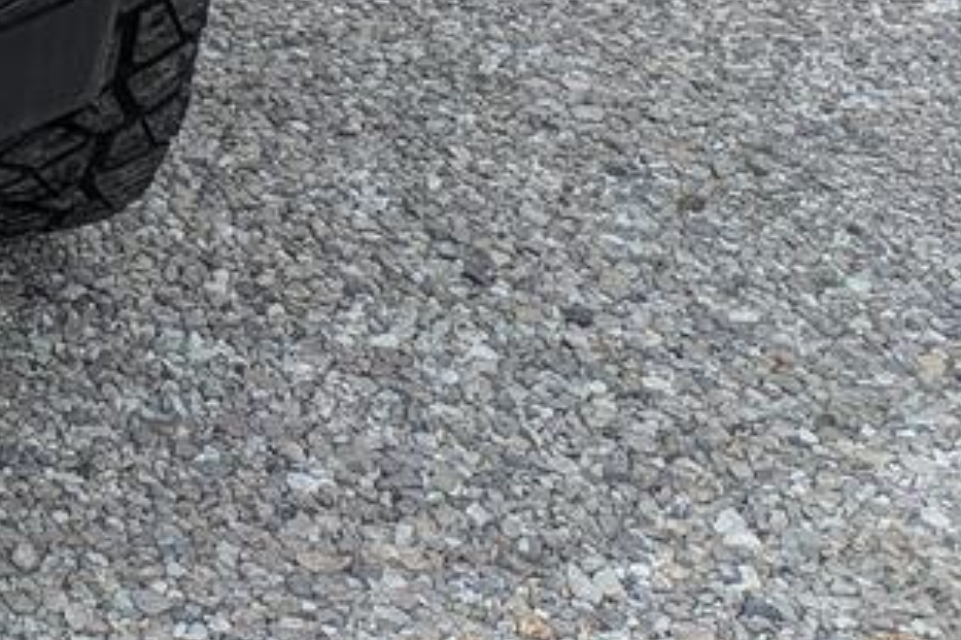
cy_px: -603
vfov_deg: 11.6
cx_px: -990
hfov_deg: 15.2
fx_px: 2855
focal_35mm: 107
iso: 41
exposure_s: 1/1449
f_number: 1.89
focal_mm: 5.43
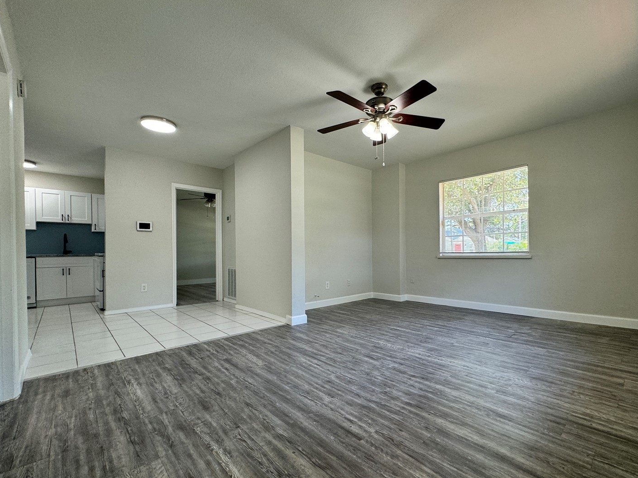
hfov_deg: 94.2
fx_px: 295
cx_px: 348
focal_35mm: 16
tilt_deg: -0.2
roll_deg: +0.9
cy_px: 254
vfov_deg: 78.0
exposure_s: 1/120
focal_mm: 2.22
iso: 125
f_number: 2.2
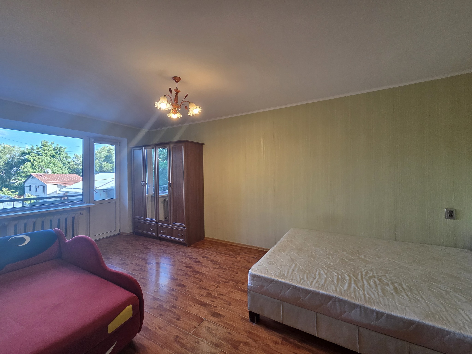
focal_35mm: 13
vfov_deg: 89.9
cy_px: 177
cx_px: 236
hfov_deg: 106.2
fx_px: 177
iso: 200
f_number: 2.2
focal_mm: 2.2
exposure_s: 1/100
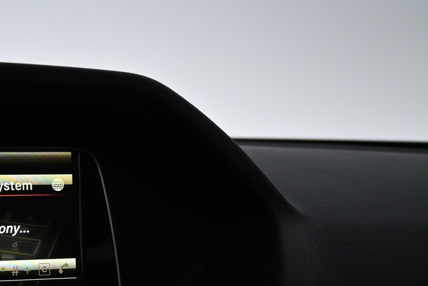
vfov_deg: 23.8
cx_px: -55
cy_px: 229
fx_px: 666
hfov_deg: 31.2
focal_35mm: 56
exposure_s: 1/25
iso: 200
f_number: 3.5
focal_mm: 16
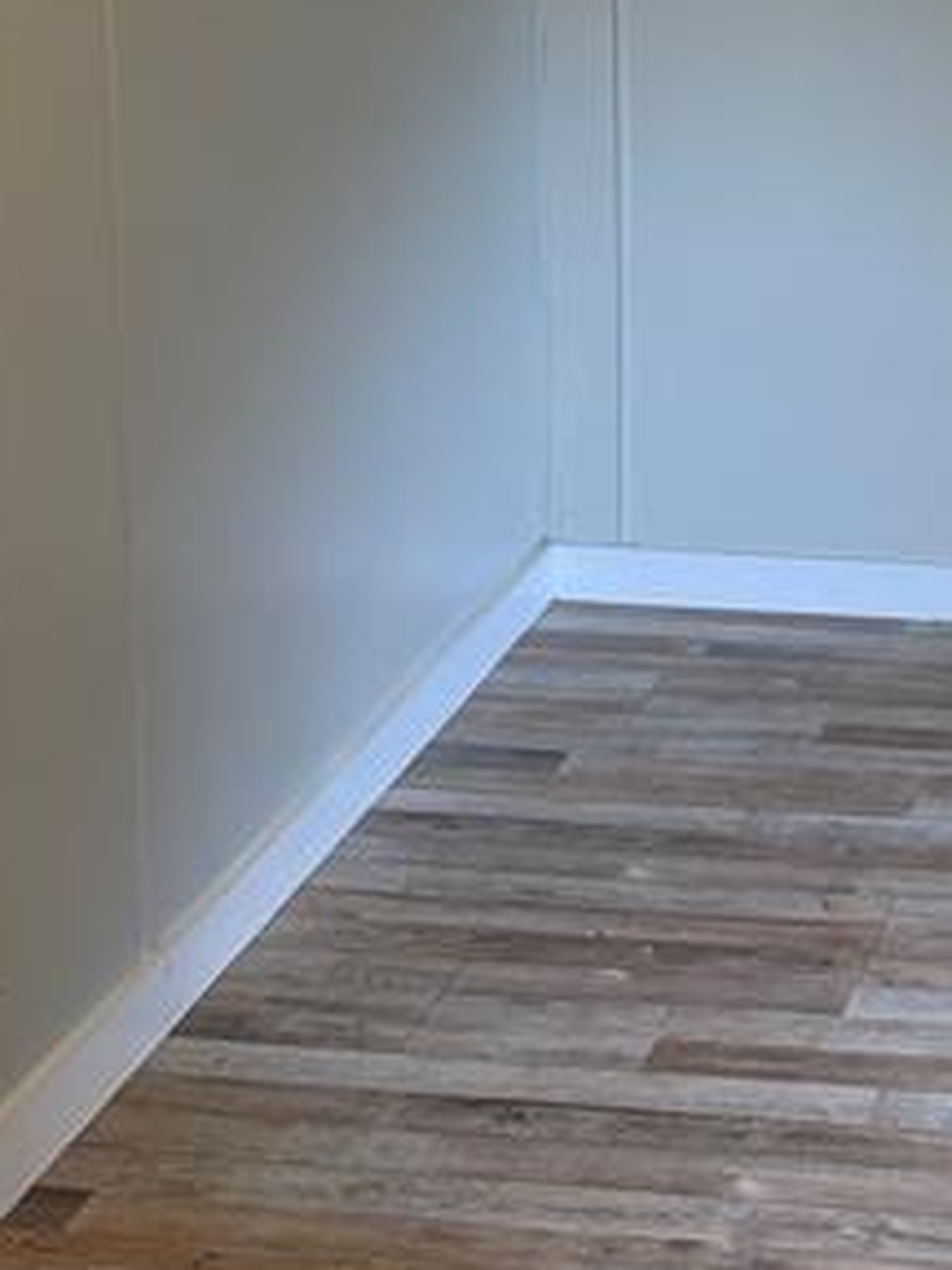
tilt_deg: -8.4
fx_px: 2347
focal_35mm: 64
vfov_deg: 28.7
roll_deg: -2.7
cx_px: 1252
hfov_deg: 20.8
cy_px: 49
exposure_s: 1/120
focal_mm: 6.76
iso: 400
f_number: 1.78
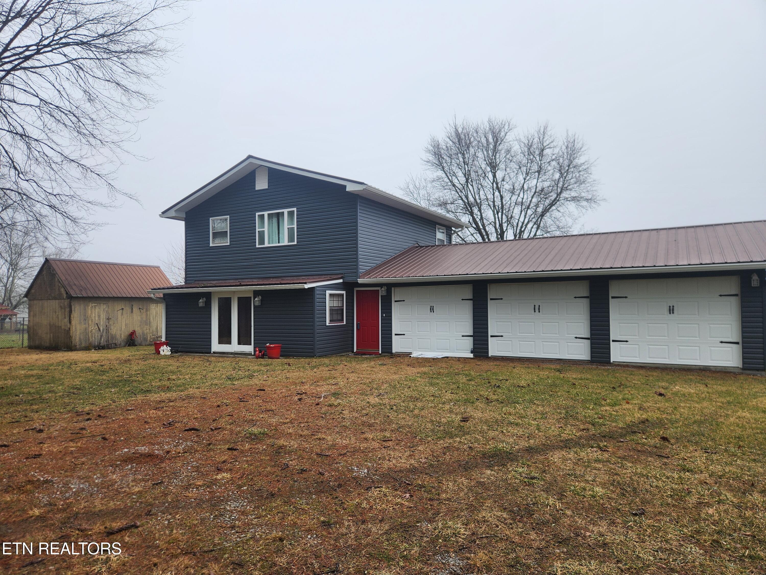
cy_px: 288
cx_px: 383
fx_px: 509
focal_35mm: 23
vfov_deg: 58.9
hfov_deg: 73.9
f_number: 1.8
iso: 20
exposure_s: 1/353
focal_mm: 5.4
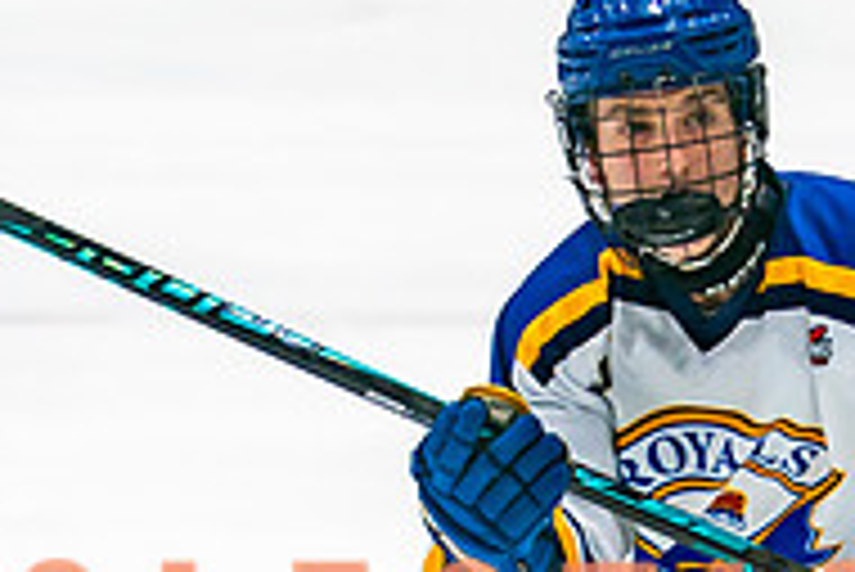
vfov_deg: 2.6
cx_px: 832
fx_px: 12834
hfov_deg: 3.8
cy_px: 485
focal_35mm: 540
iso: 500
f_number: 2.8
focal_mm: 102
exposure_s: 1/640
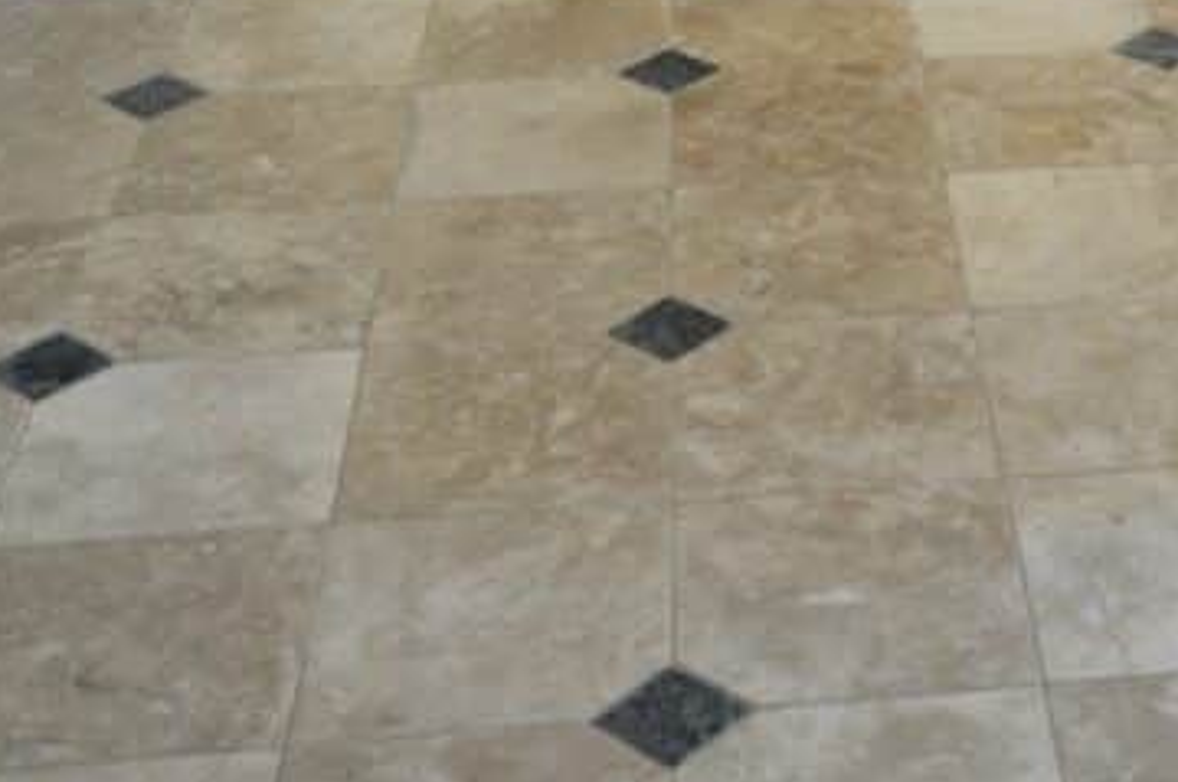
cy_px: 108
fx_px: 2616
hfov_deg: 24.6
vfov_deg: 16.8
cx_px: 1080
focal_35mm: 80
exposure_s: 1/30
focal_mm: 25
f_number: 5.6
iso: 400
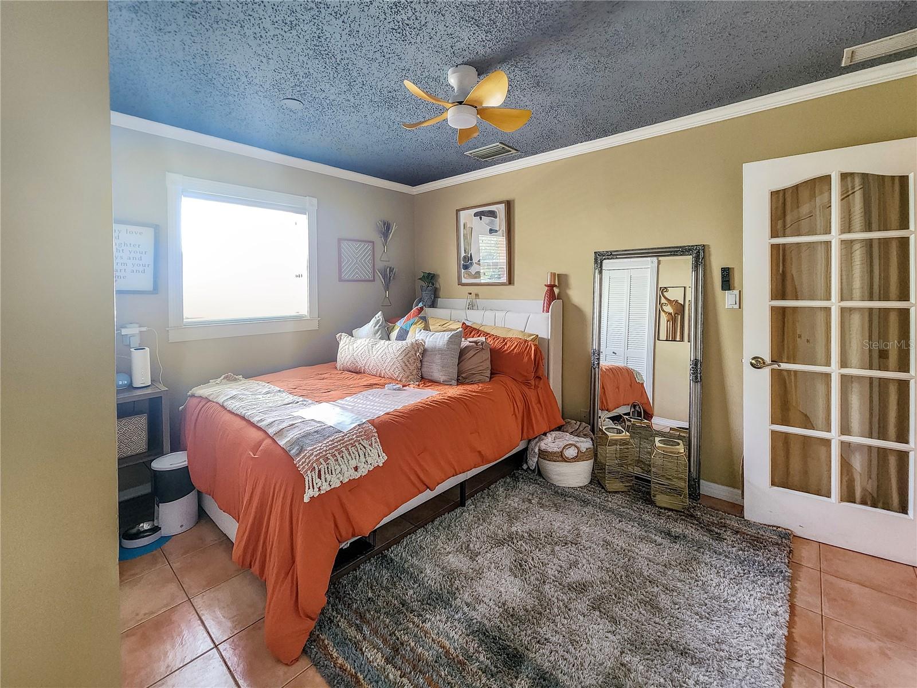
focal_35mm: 13
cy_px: 344
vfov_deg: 89.9
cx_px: 458
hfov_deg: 106.2
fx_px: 344
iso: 320
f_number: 2.2
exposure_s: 1/30
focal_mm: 2.2
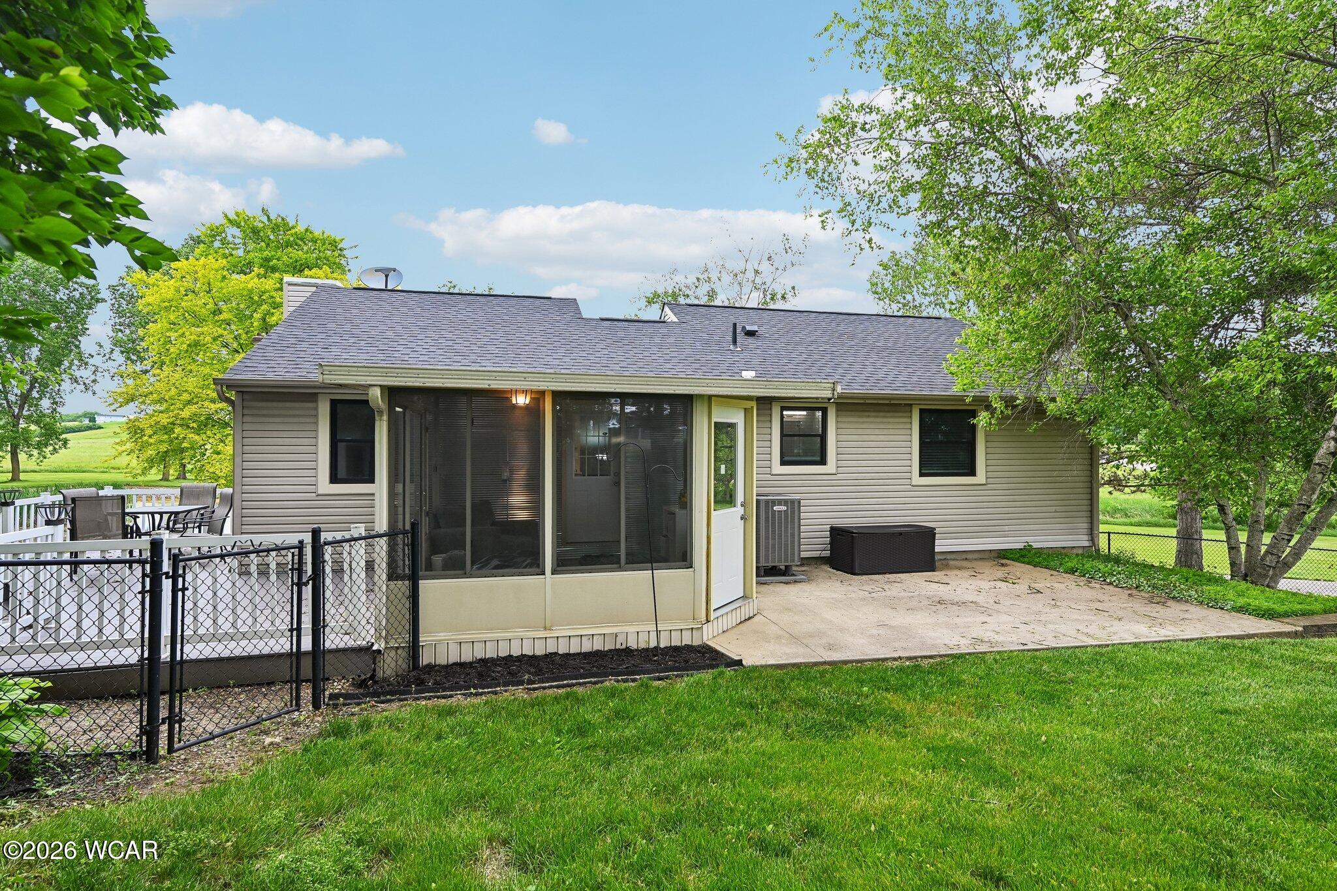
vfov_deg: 68.9
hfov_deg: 91.6
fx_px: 650
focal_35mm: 18
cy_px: 446
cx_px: 668
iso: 400
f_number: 4
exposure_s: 1/250
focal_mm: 17.5
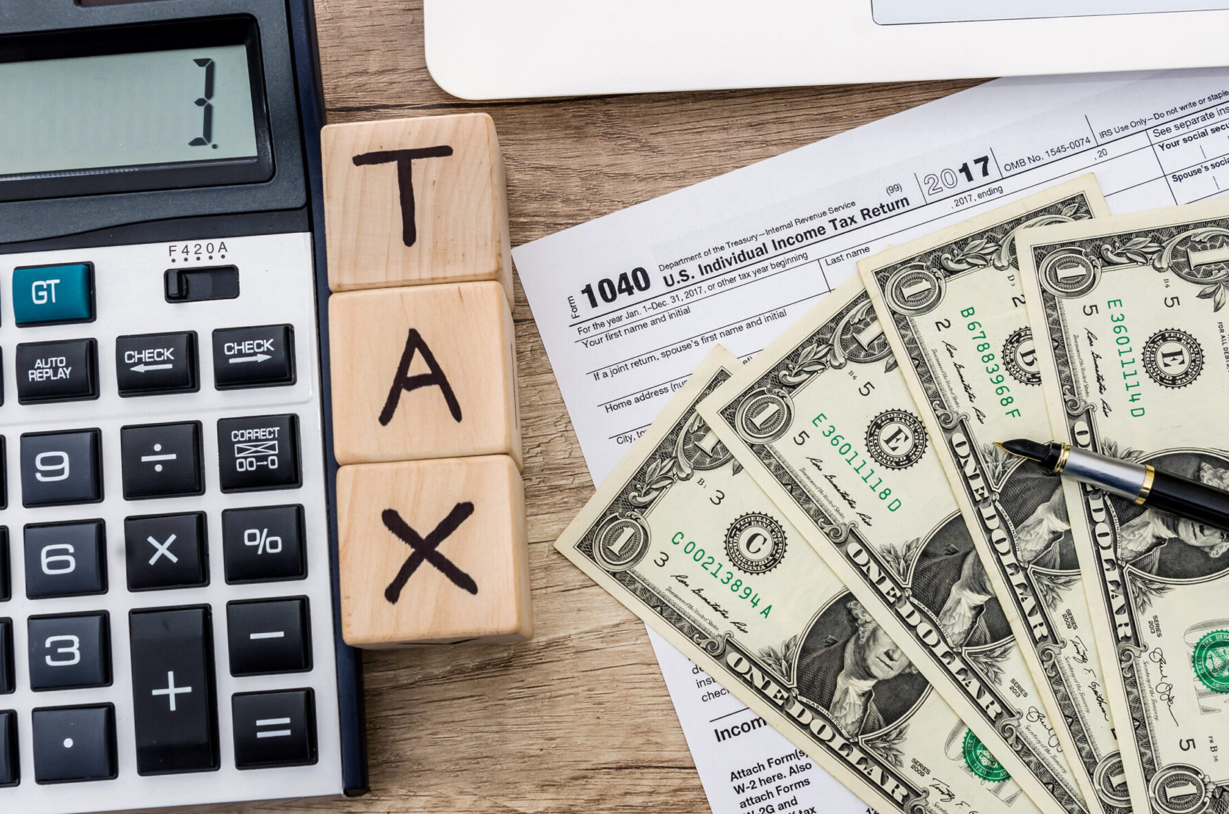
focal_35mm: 54
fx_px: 1825
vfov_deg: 25.1
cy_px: 405
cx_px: 612
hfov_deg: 37.2
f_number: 9
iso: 500
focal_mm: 31
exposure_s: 1/125
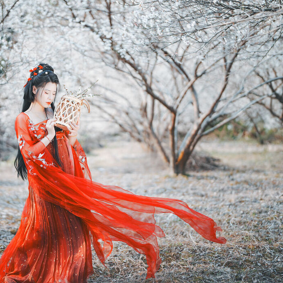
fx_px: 592
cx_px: 91
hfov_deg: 26.7
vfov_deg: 26.9
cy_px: 141
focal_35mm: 64
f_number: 1.2
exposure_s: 1/1600
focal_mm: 50
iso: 100
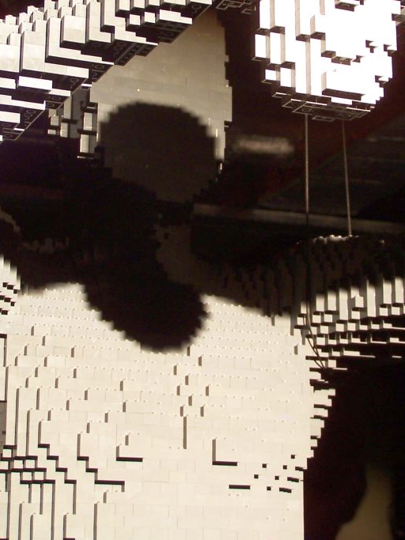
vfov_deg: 20.3
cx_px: 214
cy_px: 151
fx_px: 1498
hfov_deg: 15.4
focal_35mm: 96
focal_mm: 10.7
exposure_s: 1/10
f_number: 3.2
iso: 80
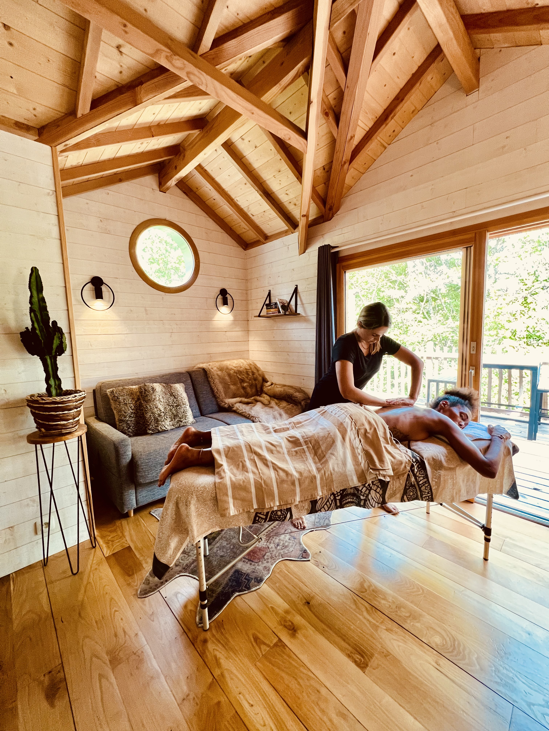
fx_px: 275
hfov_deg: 89.9
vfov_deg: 106.2
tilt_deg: -5.7
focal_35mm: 13
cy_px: 366
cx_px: 274
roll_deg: +1.8
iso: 250
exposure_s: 1/90
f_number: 1.8
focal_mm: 1.57
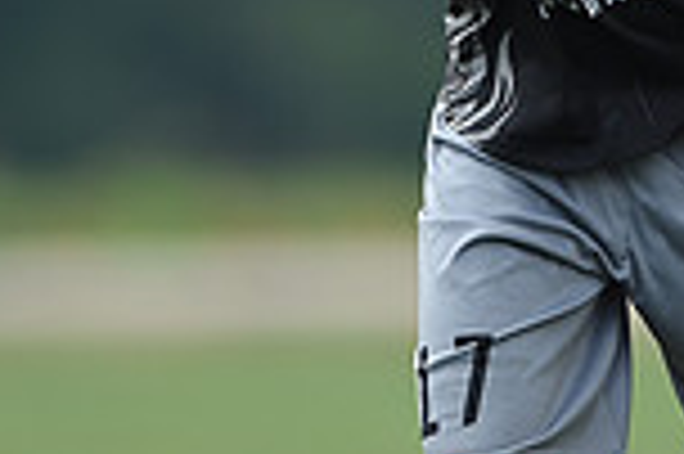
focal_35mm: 1529
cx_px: 608
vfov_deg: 0.9
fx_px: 29019
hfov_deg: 1.4
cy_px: -196
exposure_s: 1/1250
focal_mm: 400
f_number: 2.8
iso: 125
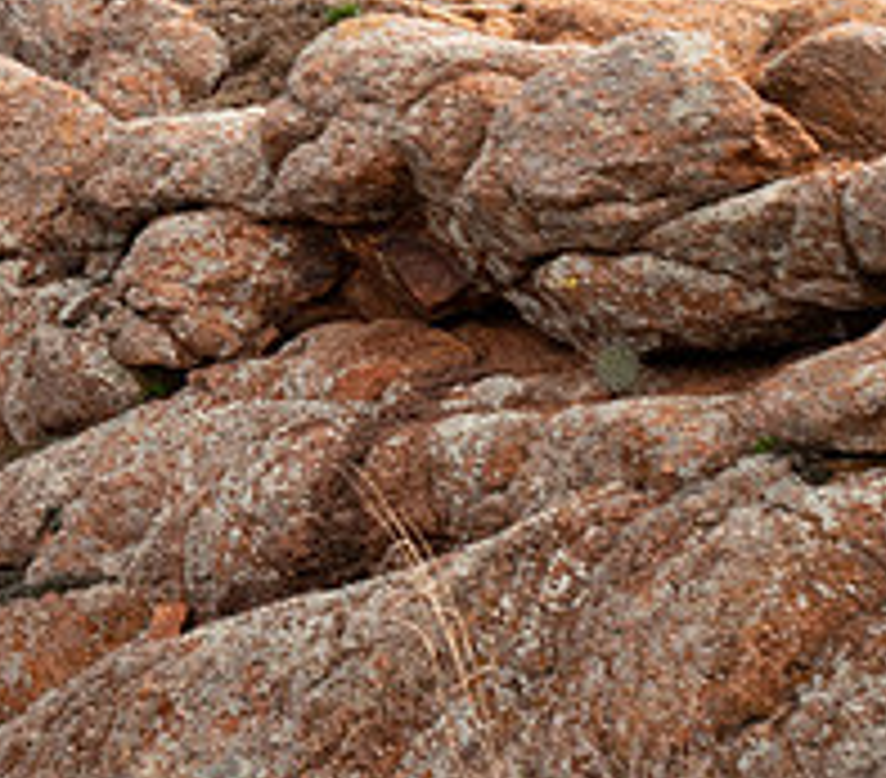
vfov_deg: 5.3
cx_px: -655
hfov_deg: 5.9
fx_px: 8393
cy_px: -93
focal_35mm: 308
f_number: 5.6
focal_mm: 40
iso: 200
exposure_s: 1/500
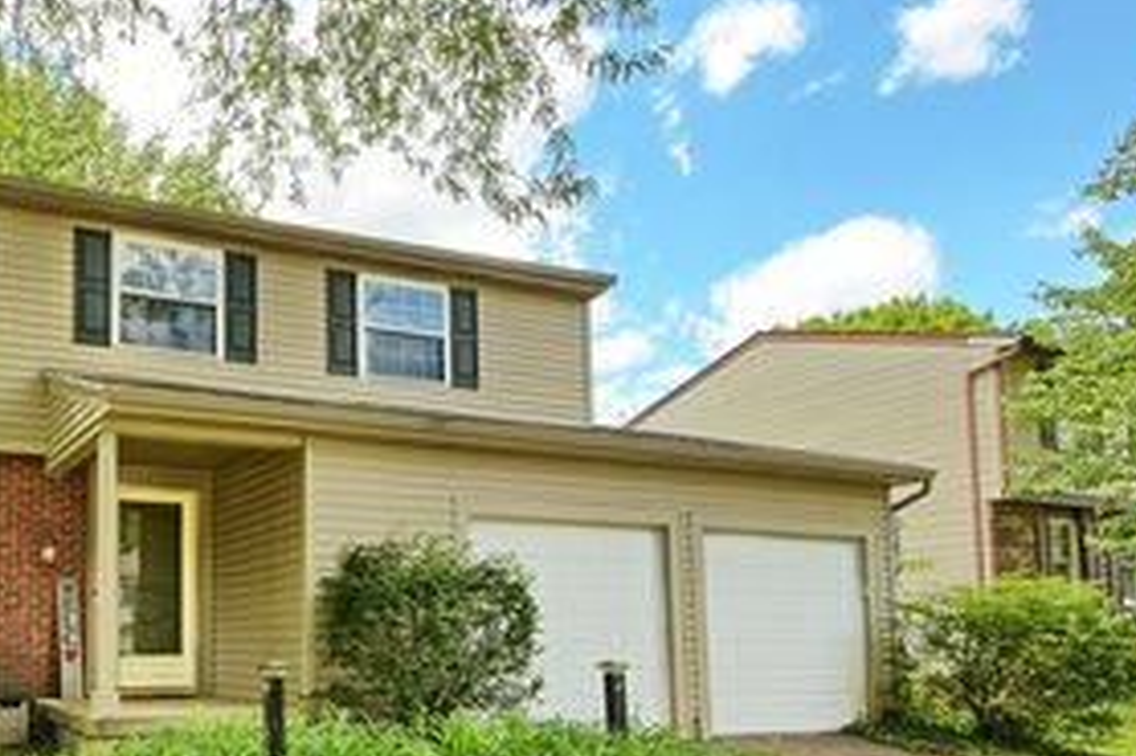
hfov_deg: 60.7
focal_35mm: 27
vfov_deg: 45.7
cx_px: 192
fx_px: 851
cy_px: 595
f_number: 8
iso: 100
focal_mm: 10
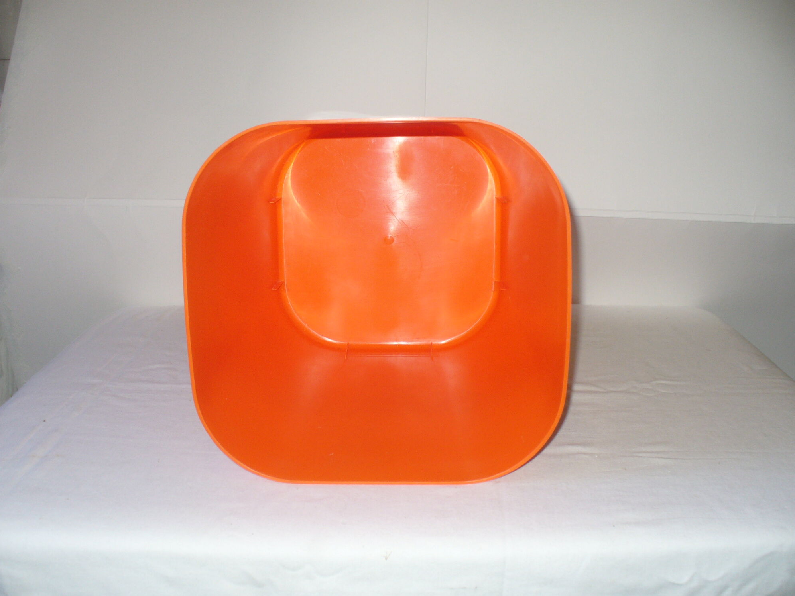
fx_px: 873
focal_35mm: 38
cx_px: 405
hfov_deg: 49.0
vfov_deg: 37.7
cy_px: 303
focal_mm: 6.1
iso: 100
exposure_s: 1/30
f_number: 2.8
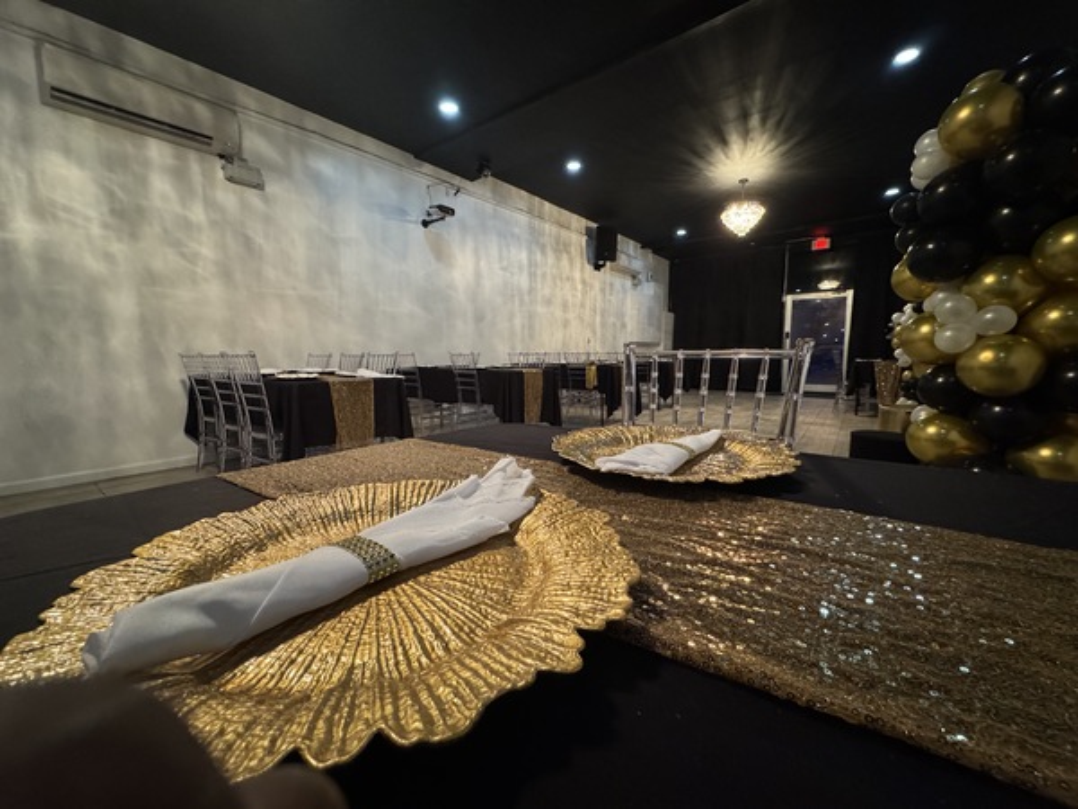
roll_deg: +0.4
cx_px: 539
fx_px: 436
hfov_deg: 102.1
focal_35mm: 14
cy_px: 404
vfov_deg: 85.7
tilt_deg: -6.9
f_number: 2.2
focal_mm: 2.22
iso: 1250
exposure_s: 1/60
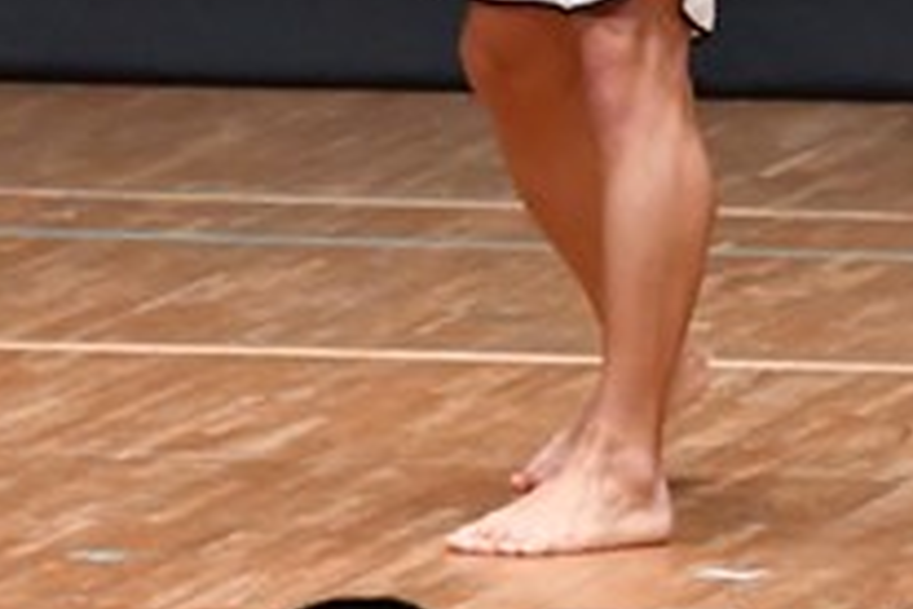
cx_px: 315
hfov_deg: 2.0
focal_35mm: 1011
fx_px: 25638
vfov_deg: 1.4
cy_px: -168
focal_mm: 180
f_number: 5.6
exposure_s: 1/400
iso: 6400
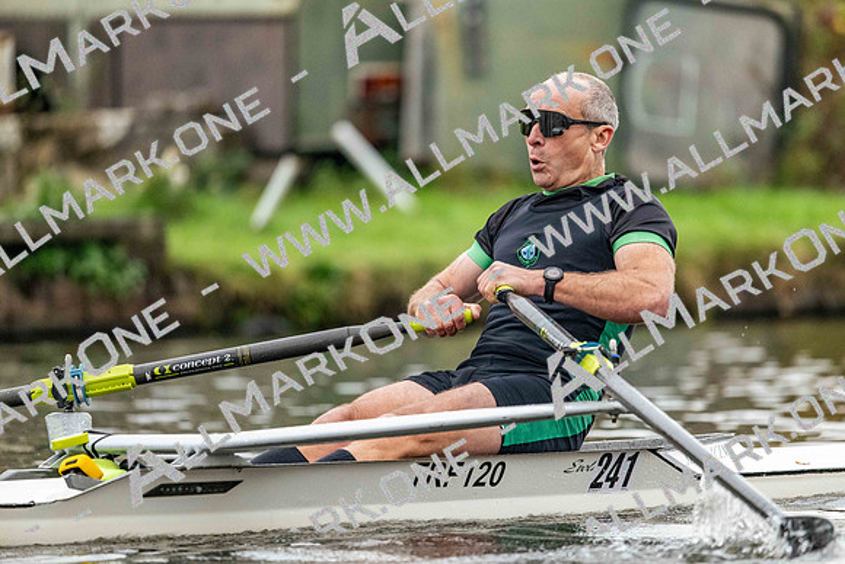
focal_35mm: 400
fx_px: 9391
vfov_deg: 3.4
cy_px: 282
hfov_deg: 5.2
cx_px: 422
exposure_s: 1/2500
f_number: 4.5
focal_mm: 400
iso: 5000
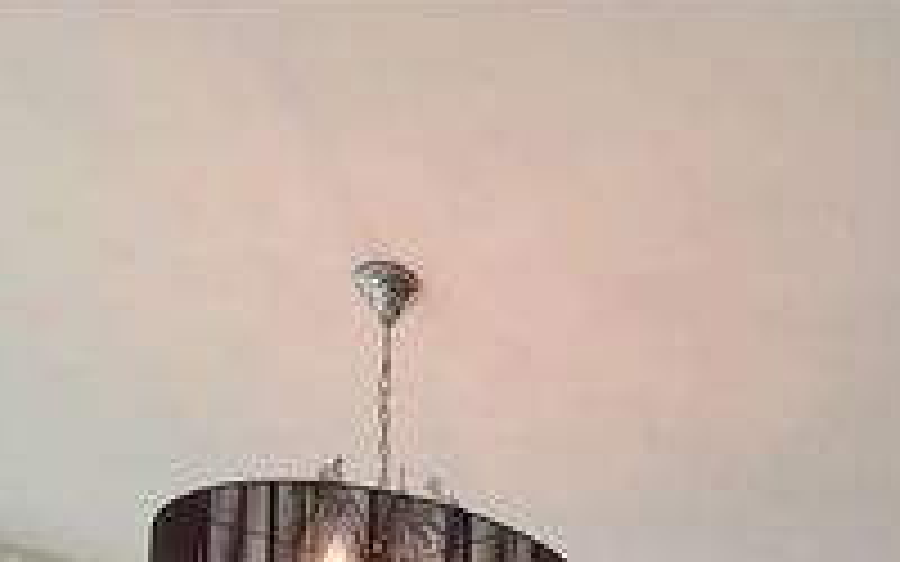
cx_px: 711
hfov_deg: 43.3
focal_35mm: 44
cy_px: 1066
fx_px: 1079
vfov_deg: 19.6
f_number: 1.8
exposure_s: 1/120
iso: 80
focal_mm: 1.57
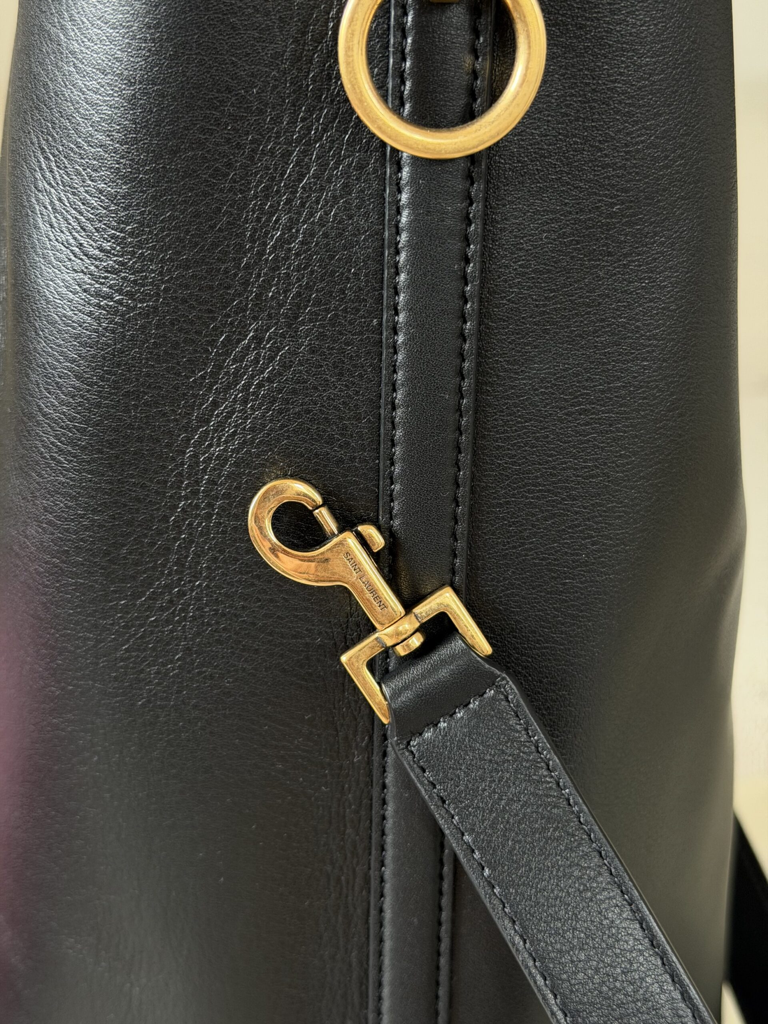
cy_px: 512
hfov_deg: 30.3
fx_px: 1420
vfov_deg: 39.7
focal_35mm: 48
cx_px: 384
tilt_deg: -20.5
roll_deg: +0.3
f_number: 1.78
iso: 160
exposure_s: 1/60
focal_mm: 6.76
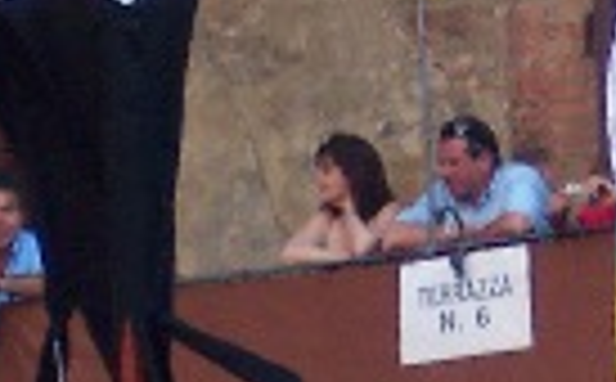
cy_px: 553
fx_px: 11845
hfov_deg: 3.0
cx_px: 301
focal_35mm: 707
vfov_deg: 1.8
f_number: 4.8
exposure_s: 1/90
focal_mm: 24
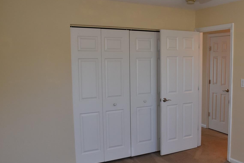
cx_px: 161
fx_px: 258
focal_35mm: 38
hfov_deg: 49.8
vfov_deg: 35.1
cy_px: 85
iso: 800
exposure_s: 1/100
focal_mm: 18
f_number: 7.1
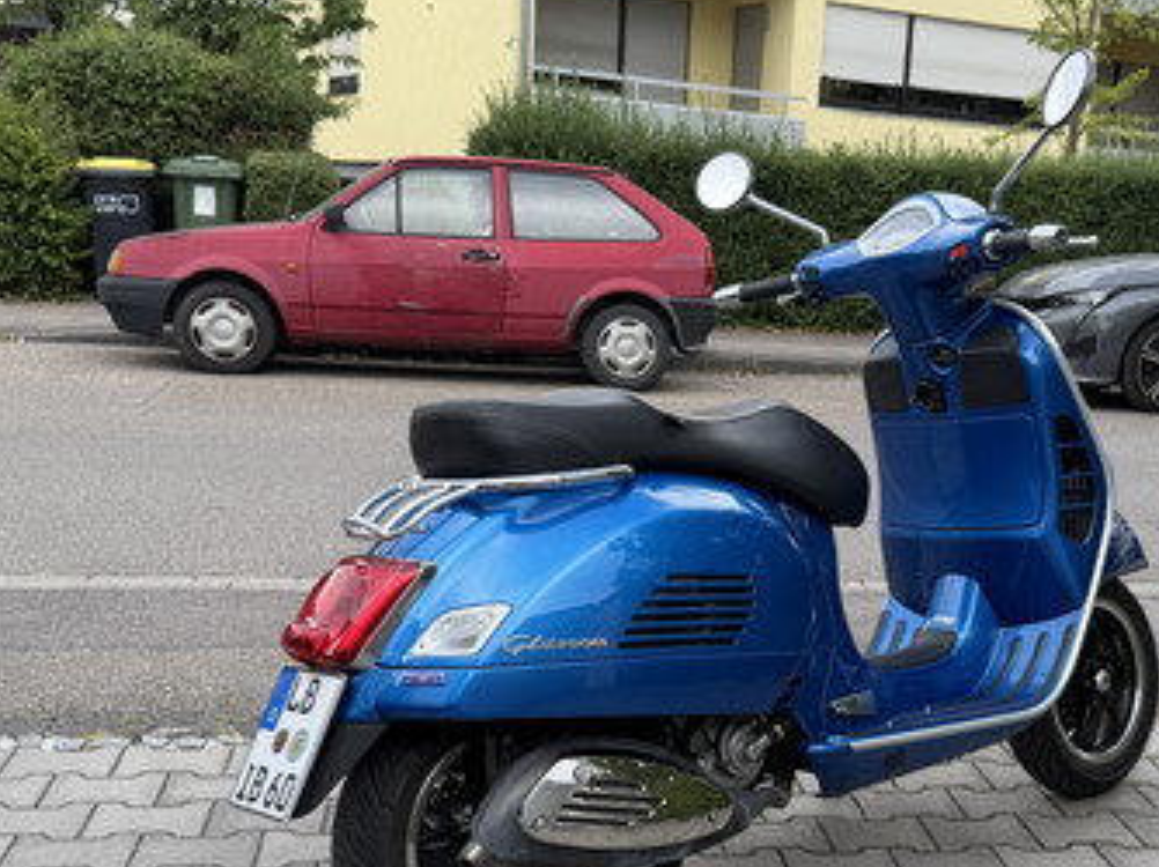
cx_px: 770
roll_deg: -4.4
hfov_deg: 40.8
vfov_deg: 31.1
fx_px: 1539
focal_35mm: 46
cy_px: 617
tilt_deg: -14.7
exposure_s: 1/715
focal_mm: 6.76
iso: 80
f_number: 1.78
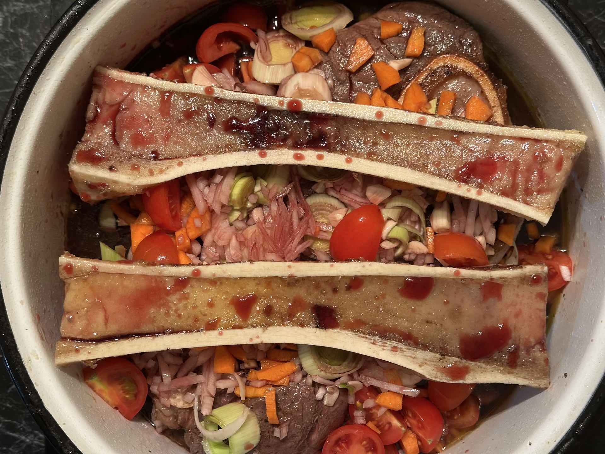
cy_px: 227
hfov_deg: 39.7
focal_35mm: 48
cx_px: 302
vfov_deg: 30.3
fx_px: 839
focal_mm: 6.86
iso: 200
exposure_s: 1/50
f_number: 1.78
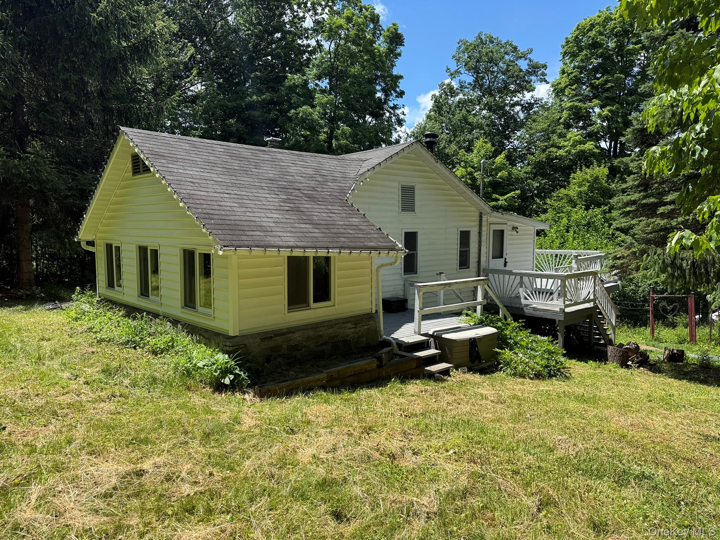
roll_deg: -0.3
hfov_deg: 71.6
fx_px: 499
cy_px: 270
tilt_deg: -3.7
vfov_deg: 56.8
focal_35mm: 24
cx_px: 360
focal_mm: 6.76
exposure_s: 1/2611
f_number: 1.78
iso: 80
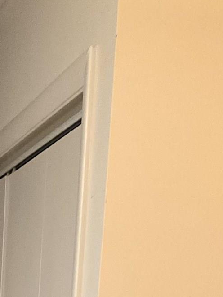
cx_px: -151
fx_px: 868
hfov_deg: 13.4
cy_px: 511
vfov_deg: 16.7
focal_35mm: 101
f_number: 1.8
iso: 250
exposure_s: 1/40
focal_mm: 3
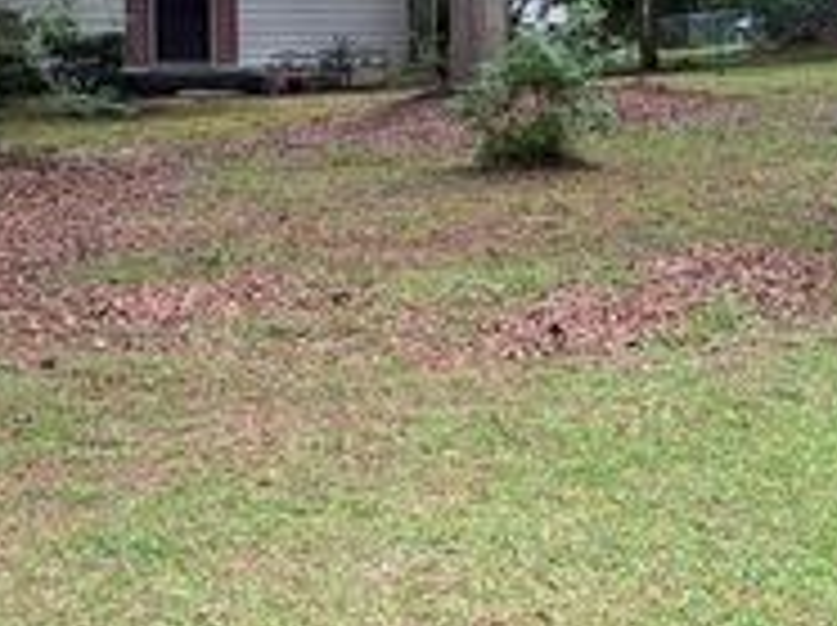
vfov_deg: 20.7
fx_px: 1690
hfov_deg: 27.7
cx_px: 518
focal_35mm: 70
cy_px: 119
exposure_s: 1/241
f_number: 1.6
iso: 50
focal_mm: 5.1
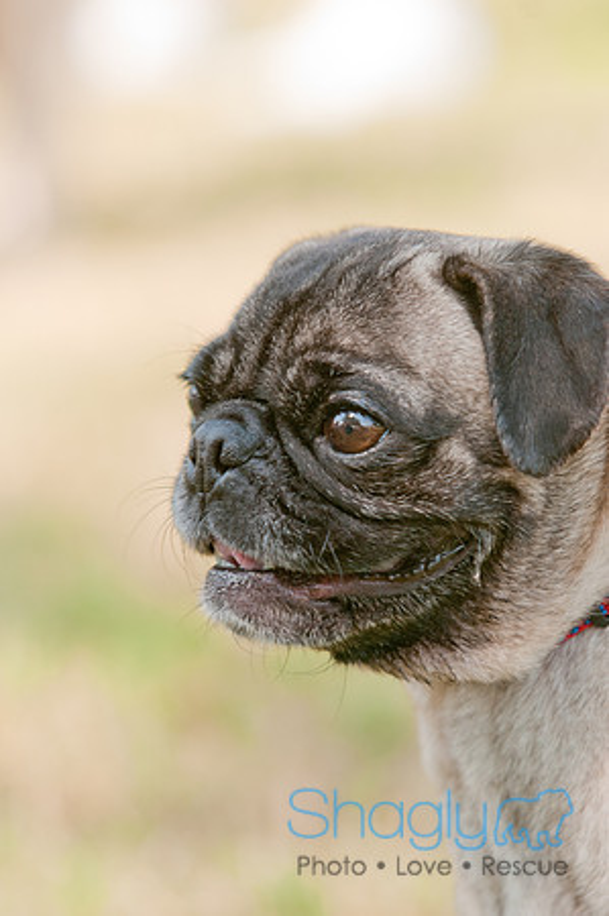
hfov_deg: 5.9
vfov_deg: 8.9
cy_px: 458
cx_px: 304
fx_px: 5913
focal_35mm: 232
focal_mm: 155
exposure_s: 1/320
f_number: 5
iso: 200
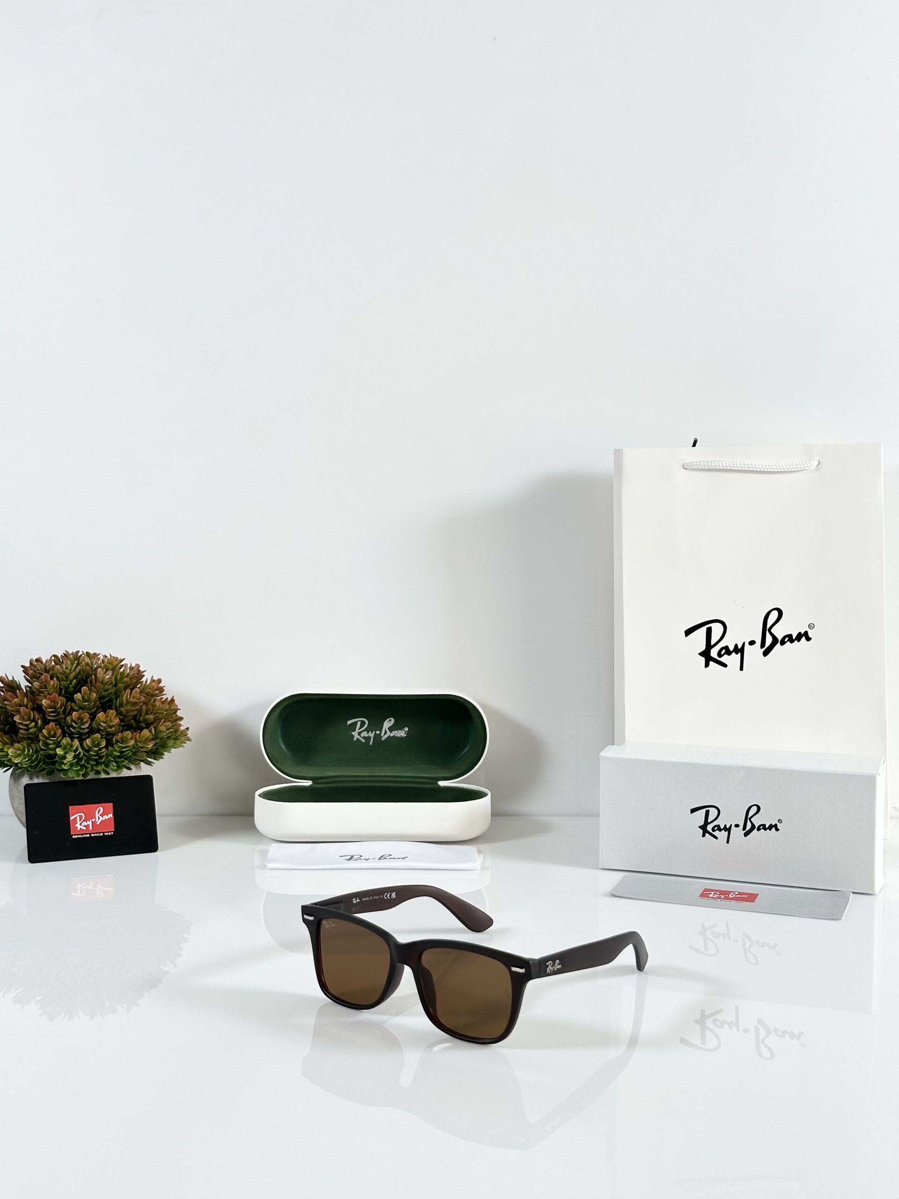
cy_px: 600
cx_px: 450
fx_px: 1662
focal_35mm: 48
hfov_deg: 30.3
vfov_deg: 39.7
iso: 64
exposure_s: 1/121
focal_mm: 6.86
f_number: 1.78
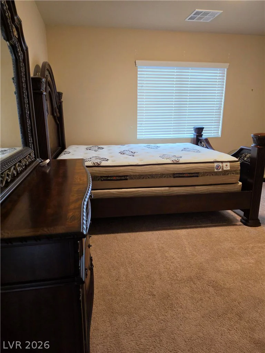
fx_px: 235
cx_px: 132
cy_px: 176
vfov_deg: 73.9
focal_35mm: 23
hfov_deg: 58.9
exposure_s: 1/120
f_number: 1.4
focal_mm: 6.5
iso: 250
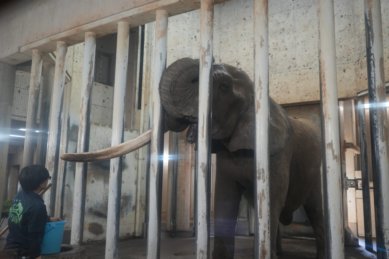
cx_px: 194
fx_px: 346
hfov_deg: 58.7
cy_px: 130
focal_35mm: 32
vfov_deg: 41.1
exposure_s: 1/160
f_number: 4
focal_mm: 32
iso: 1600
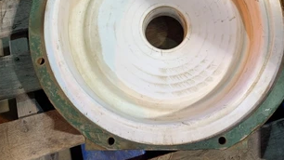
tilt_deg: -71.9
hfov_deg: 53.8
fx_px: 279
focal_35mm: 37
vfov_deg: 30.9
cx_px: 165
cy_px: 24
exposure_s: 1/120
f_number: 1.8
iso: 80
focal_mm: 4.25
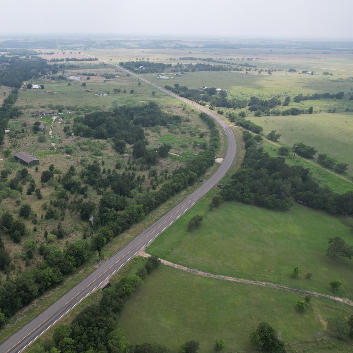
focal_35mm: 29
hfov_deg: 54.0
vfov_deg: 55.6
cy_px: 179
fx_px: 335
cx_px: 106
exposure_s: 1/1600
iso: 120
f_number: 2.8
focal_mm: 8.38
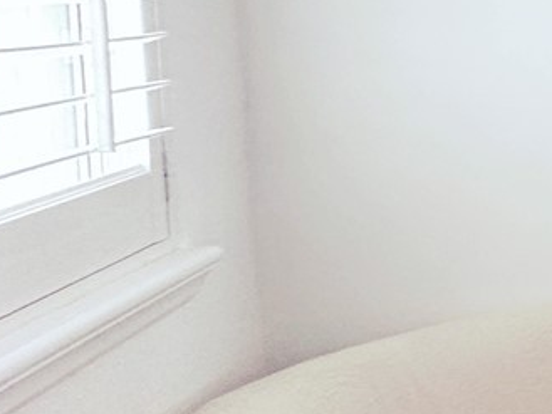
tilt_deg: -4.1
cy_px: 59
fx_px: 1085
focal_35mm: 68
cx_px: 1320
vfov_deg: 21.3
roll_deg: -1.1
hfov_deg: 15.3
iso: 250
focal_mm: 2.22
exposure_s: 1/60
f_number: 2.2
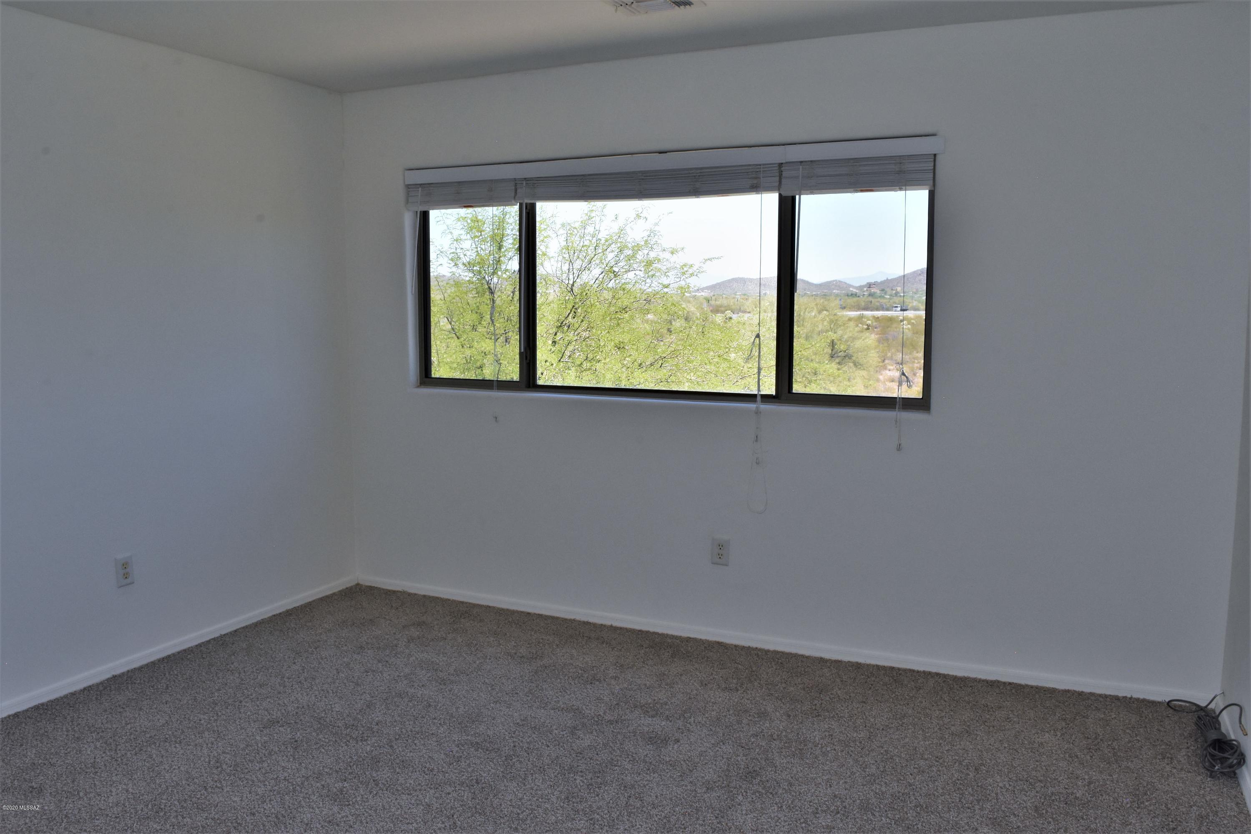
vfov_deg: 47.9
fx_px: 938
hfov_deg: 67.4
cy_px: 417
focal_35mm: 27
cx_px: 626
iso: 1000
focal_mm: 18
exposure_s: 1/125
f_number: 16
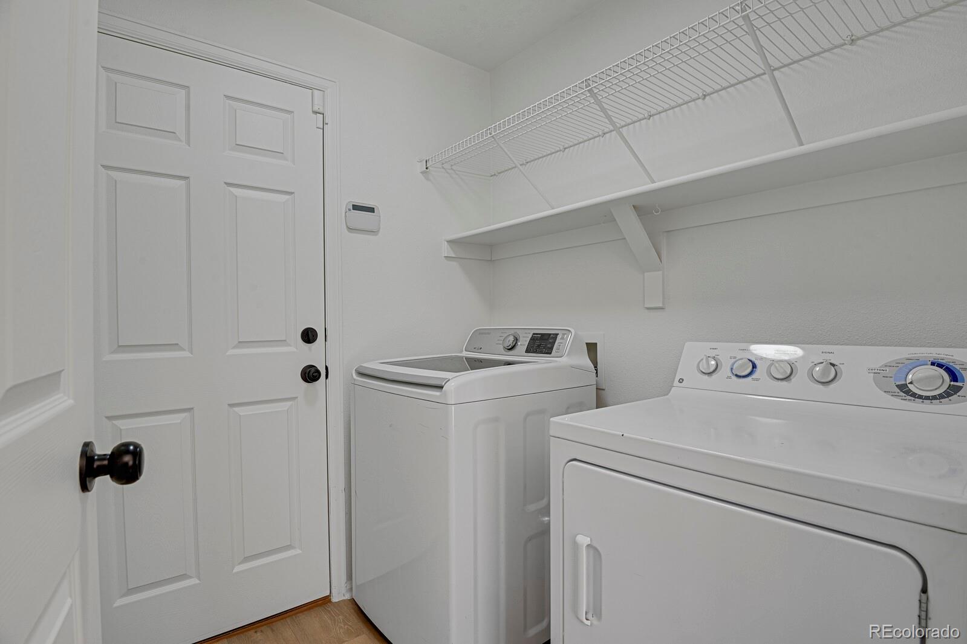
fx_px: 457
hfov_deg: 93.3
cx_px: 484
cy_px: 322
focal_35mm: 17
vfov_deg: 70.4
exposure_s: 1/2
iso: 250
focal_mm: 17
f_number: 8
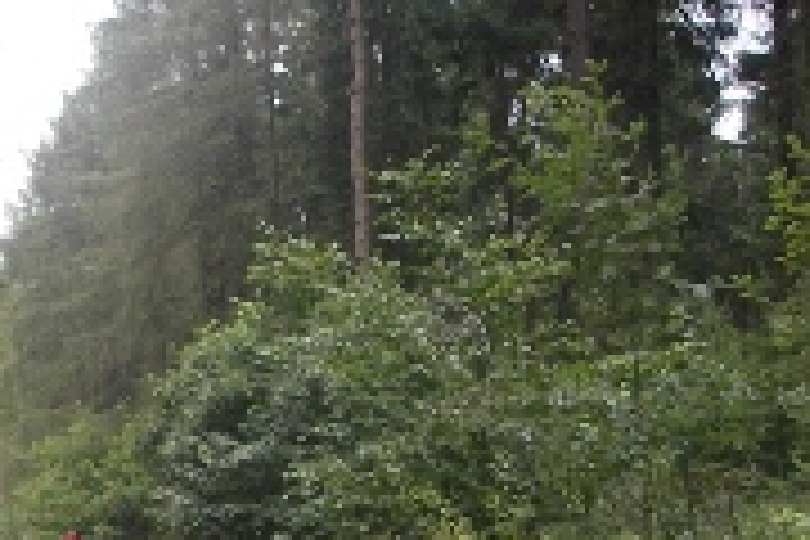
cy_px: 500
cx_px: 108
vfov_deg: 15.3
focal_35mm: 88
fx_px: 1980
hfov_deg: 22.6
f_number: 3.3
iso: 50
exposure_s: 1/100
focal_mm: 6.3
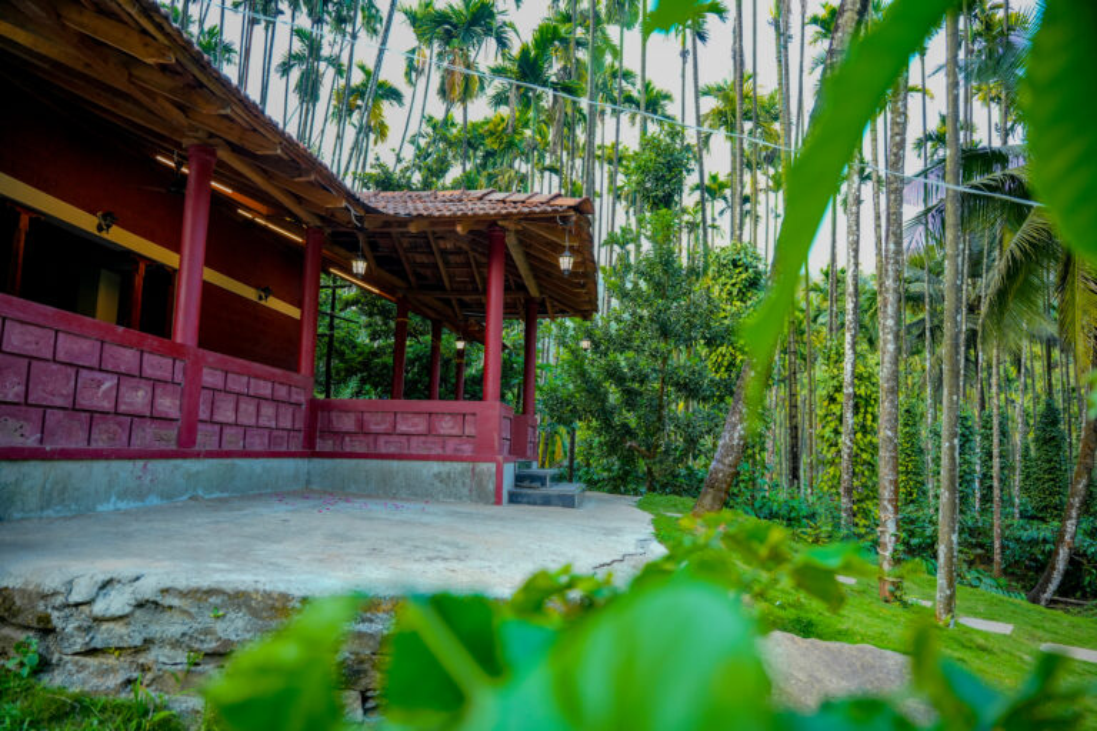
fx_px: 731
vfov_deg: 53.1
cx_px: 548
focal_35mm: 24
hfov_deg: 73.7
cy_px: 366
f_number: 2.8
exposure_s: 1/200
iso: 800
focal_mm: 24
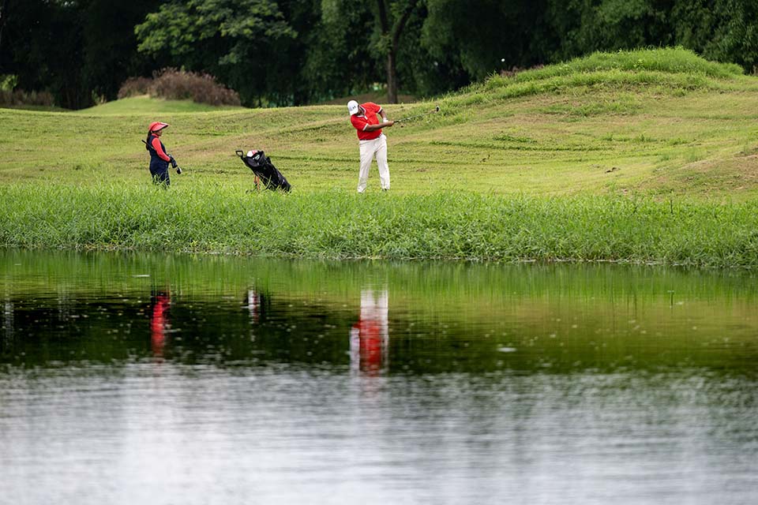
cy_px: 252
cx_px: 379
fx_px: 4211
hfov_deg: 10.3
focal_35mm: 200
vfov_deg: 6.9
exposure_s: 1/3200
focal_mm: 200
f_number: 2.8
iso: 360
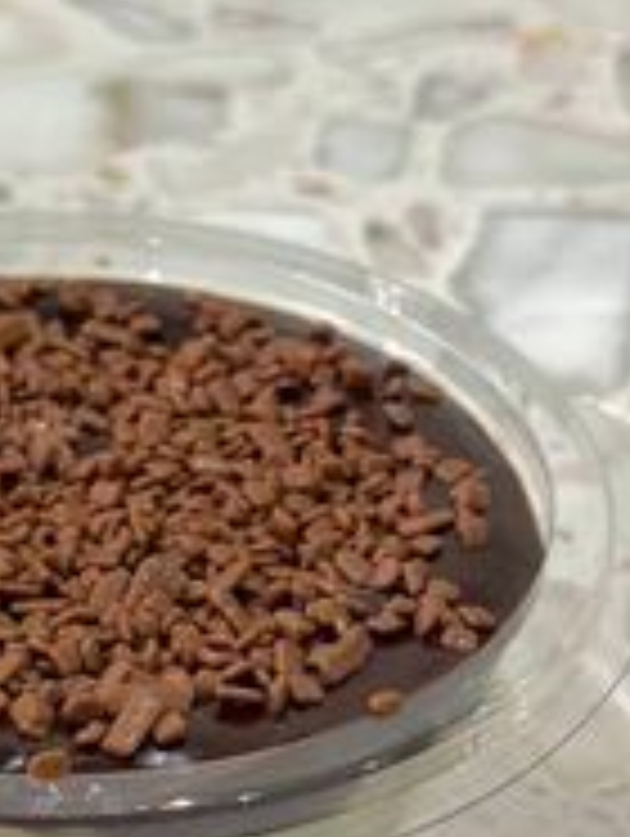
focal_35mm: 110
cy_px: 626
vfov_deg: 17.8
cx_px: 58
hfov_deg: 13.4
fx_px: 2663
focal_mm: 6.86
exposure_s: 1/100
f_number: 1.78
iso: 200
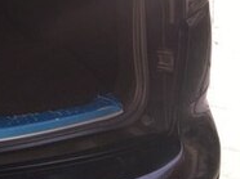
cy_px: -106
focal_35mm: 103
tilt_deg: -13.2
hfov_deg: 16.6
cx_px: -160
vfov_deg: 13.3
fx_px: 713
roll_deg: +0.0
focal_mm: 4.15
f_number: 2.2
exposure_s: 1/343
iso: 25
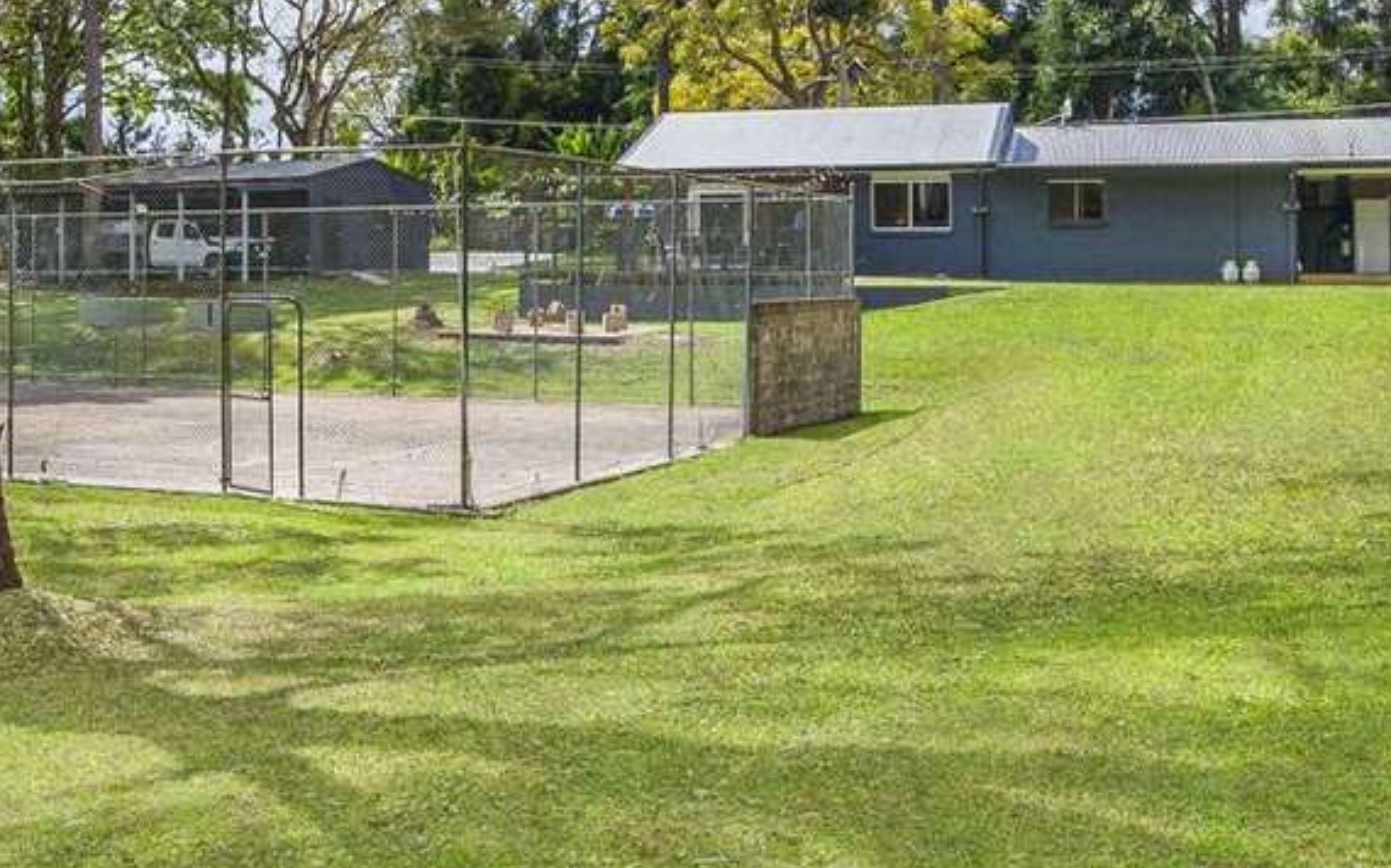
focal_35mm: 48
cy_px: 243
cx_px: 349
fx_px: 1819
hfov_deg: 40.7
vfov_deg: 26.6
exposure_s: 1/200
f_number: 9
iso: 100
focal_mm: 14
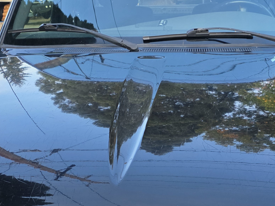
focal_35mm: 59
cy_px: 155
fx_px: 469
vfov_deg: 24.5
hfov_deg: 32.7
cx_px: 156
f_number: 1.7
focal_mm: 6.3
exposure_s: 1/180
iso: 160
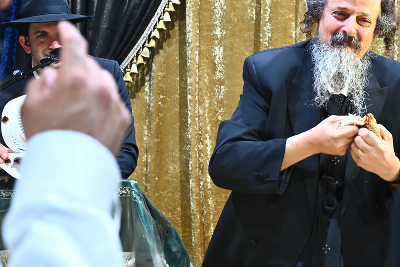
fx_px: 733
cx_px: 304
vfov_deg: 20.3
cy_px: 41
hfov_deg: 30.0
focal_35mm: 66
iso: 1600
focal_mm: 38
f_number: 4
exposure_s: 1/160
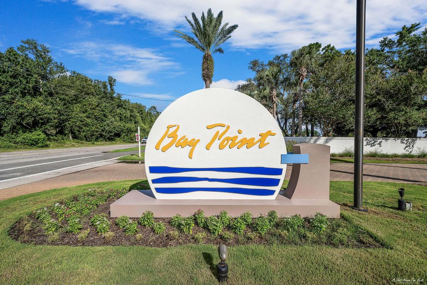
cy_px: 142
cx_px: 214
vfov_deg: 77.3
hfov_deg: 100.4
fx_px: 178
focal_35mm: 15
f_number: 10
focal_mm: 15
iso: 100
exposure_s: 1/320
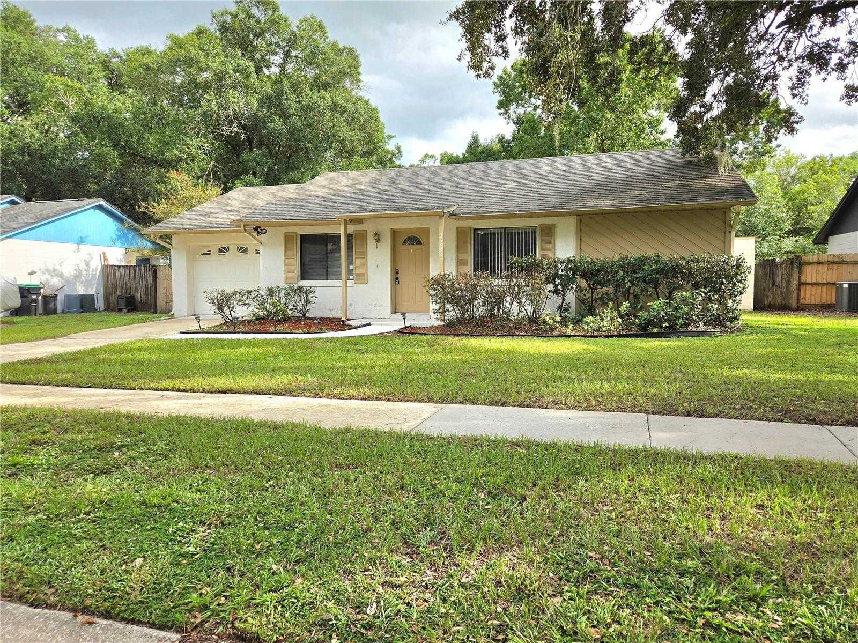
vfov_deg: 58.9
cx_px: 429
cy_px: 322
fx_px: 570
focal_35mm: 23
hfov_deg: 73.9
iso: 80
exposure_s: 1/2500
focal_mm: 5.4
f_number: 1.8
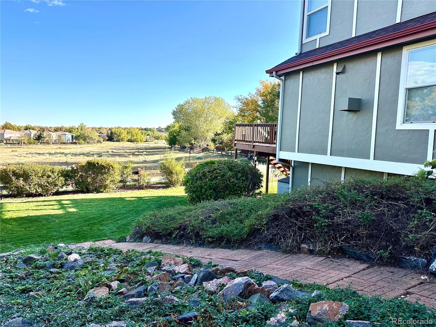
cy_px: 164
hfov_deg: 71.6
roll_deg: -1.6
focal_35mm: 24
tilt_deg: -4.7
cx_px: 218
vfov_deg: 56.8
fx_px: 302
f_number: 1.78
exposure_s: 1/1751
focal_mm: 6.86
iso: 80
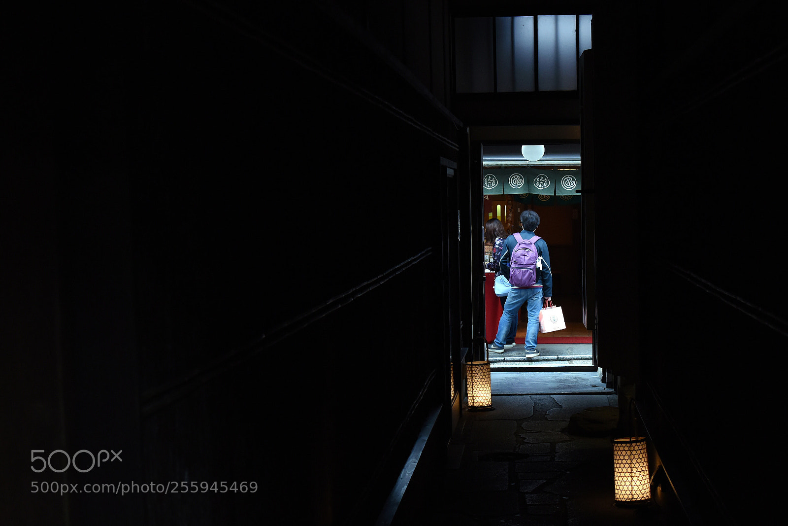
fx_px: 1007
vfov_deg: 29.2
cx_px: 394
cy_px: 263
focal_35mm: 46
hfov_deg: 42.7
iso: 1250
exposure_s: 1/160
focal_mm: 46
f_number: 6.3
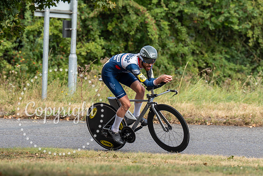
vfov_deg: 3.8
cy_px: 80
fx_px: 2662
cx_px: 134
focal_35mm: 364
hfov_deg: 5.7
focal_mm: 200
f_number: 4
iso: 250
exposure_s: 1/1000
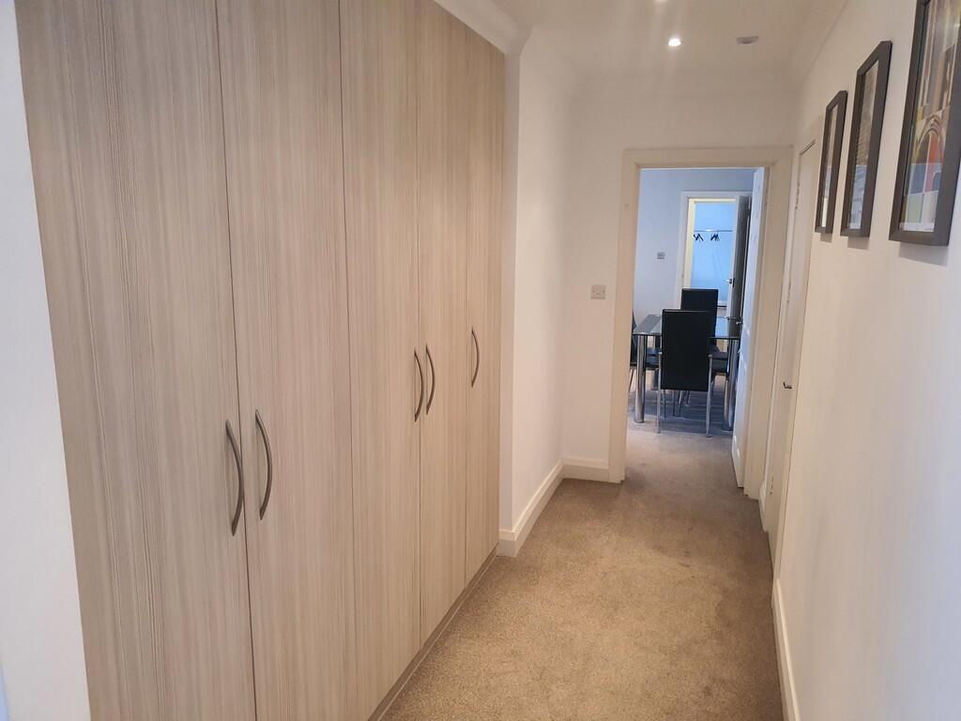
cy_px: 360
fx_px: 722
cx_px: 480
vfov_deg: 53.1
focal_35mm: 26
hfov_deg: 67.3
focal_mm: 4.3
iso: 320
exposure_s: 1/50
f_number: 2.4
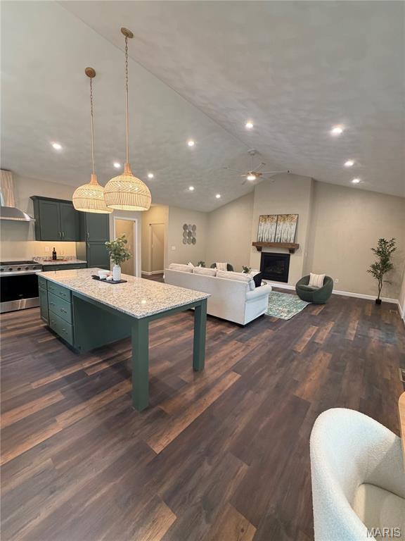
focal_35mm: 14
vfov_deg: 102.1
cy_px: 270
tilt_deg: -8.7
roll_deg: -1.9
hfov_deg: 85.7
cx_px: 202
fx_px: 218
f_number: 2.2
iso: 250
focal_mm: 2.22
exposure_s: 1/60
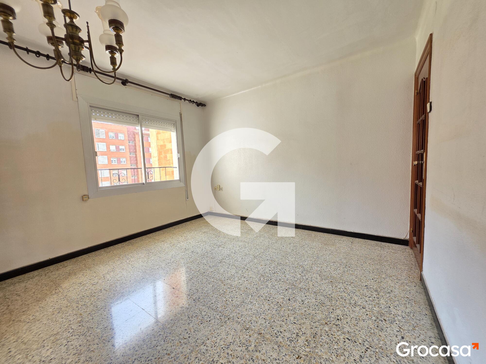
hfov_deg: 106.2
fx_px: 183
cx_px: 243
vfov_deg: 89.9
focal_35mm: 13
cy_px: 182
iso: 50
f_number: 1.9
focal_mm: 2.2
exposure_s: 1/100
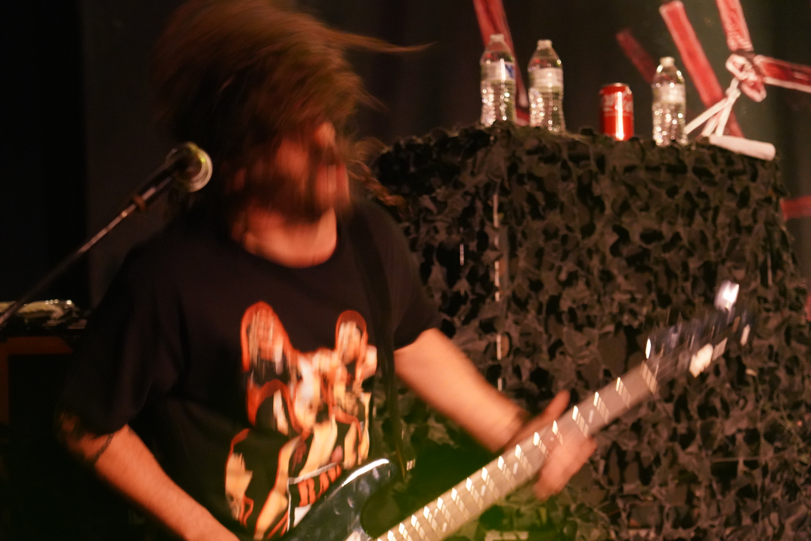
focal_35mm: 105
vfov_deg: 13.0
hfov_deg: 19.5
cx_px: 406
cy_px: 270
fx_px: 2365
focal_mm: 105
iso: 12800
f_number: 4
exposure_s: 1/50
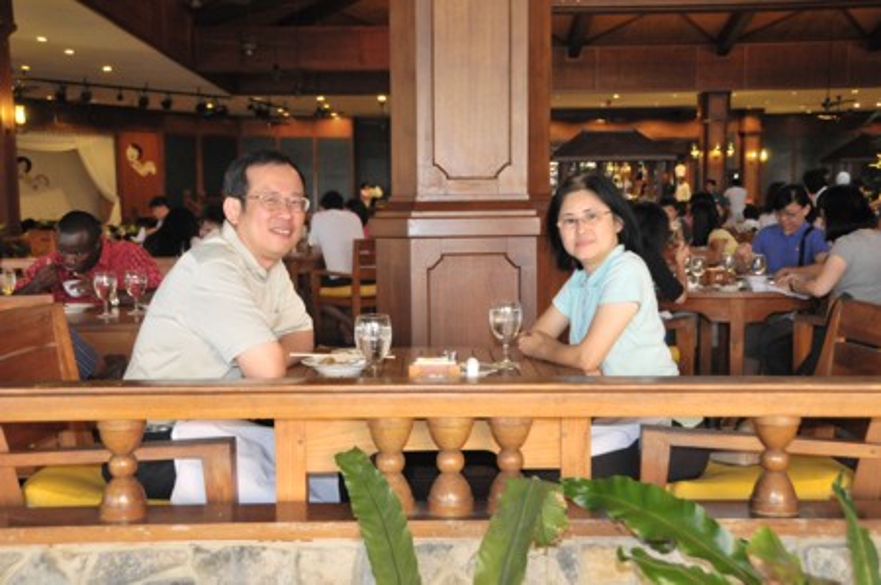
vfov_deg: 28.9
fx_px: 1137
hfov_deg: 42.4
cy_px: 292
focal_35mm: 46
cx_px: 440
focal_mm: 31
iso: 1600
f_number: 4
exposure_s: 1/60
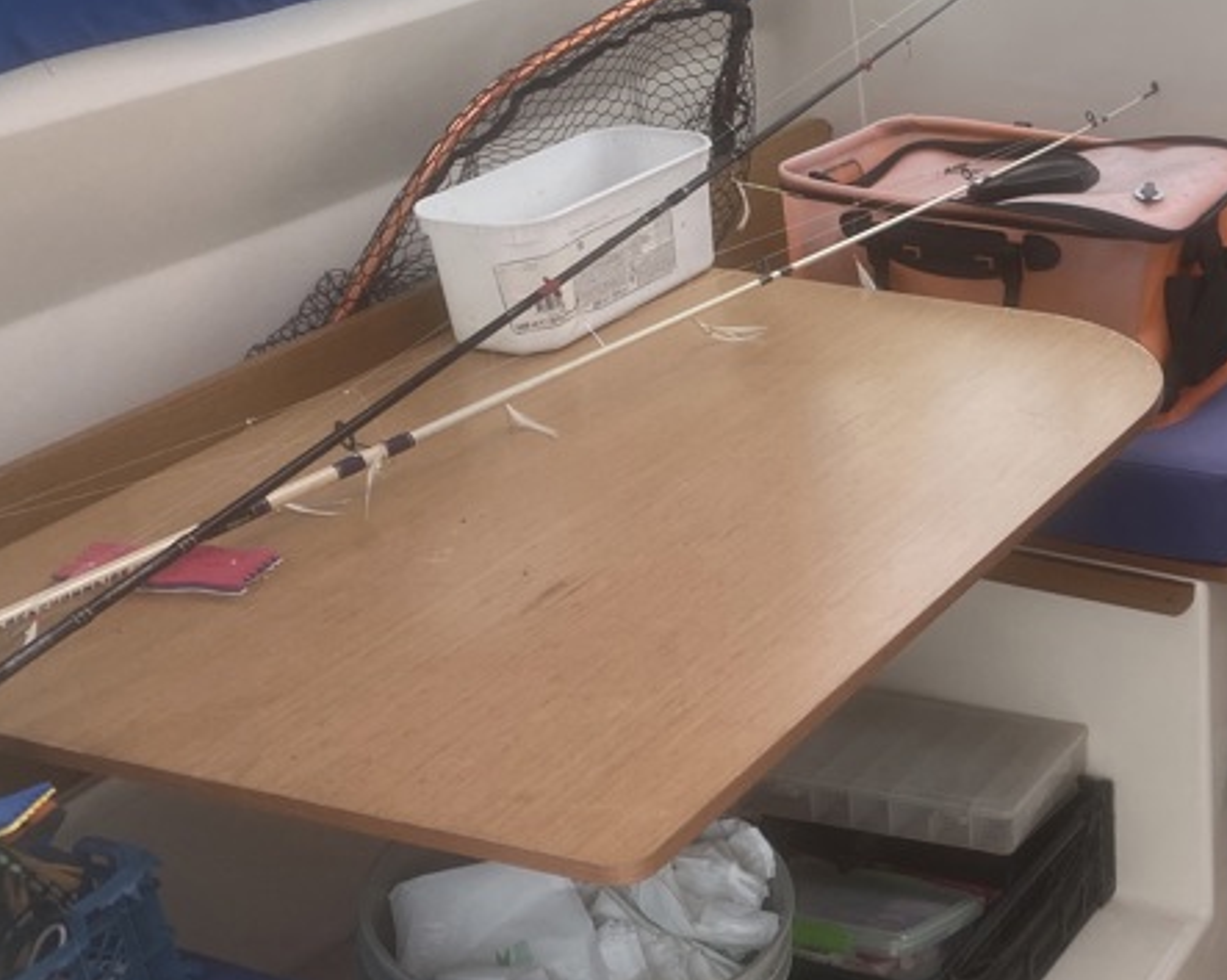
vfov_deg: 27.6
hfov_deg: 31.0
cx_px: 1299
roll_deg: +1.3
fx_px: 1996
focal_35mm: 55
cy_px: 523
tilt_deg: -27.5
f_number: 1.8
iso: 32
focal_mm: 4.25
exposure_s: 1/1346
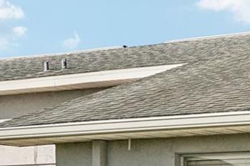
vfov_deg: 9.5
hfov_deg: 13.7
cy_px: 234
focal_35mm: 141
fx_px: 981
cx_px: 363
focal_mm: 29.5
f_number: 8
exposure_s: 1/2500
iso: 400
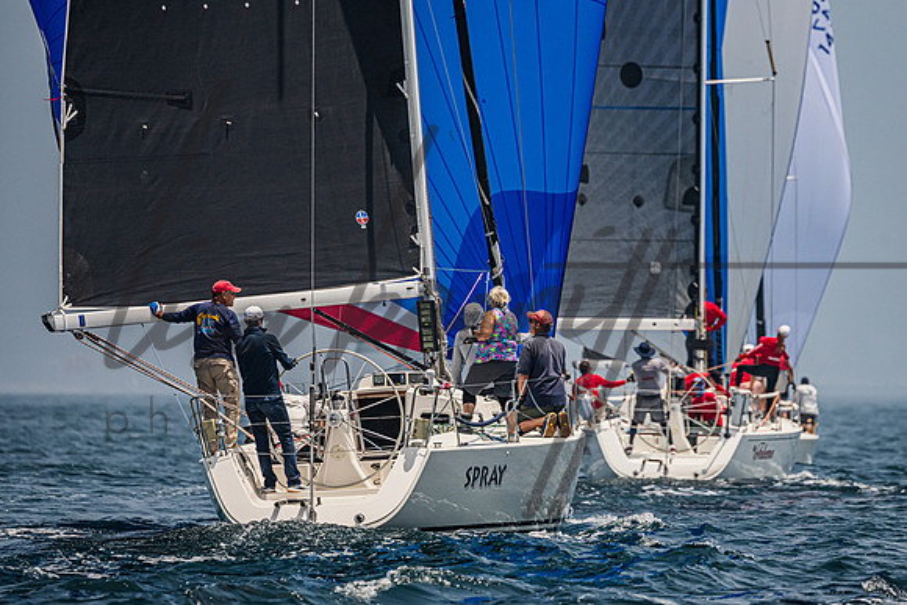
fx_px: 12818
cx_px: 517
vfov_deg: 2.7
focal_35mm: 509
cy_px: 268
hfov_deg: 4.1
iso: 400
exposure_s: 1/6400
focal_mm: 400
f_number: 6.3
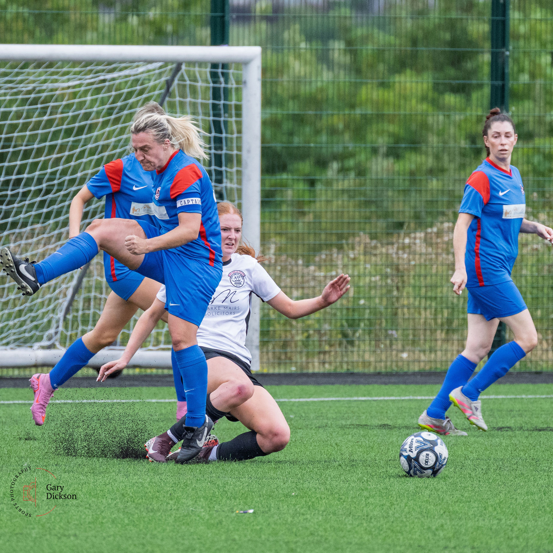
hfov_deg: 1.8
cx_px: 234
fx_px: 17279
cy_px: 182
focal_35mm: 956
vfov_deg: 1.8
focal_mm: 400
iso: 1600
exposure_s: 1/1250
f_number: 5.6
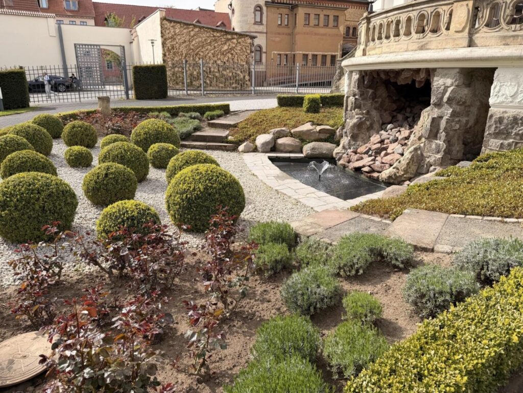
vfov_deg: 56.8
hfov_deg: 71.6
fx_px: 363
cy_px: 196
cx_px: 262
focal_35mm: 24
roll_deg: -0.7
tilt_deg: -18.9
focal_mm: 6.76
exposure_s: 1/2370
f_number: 1.78
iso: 80
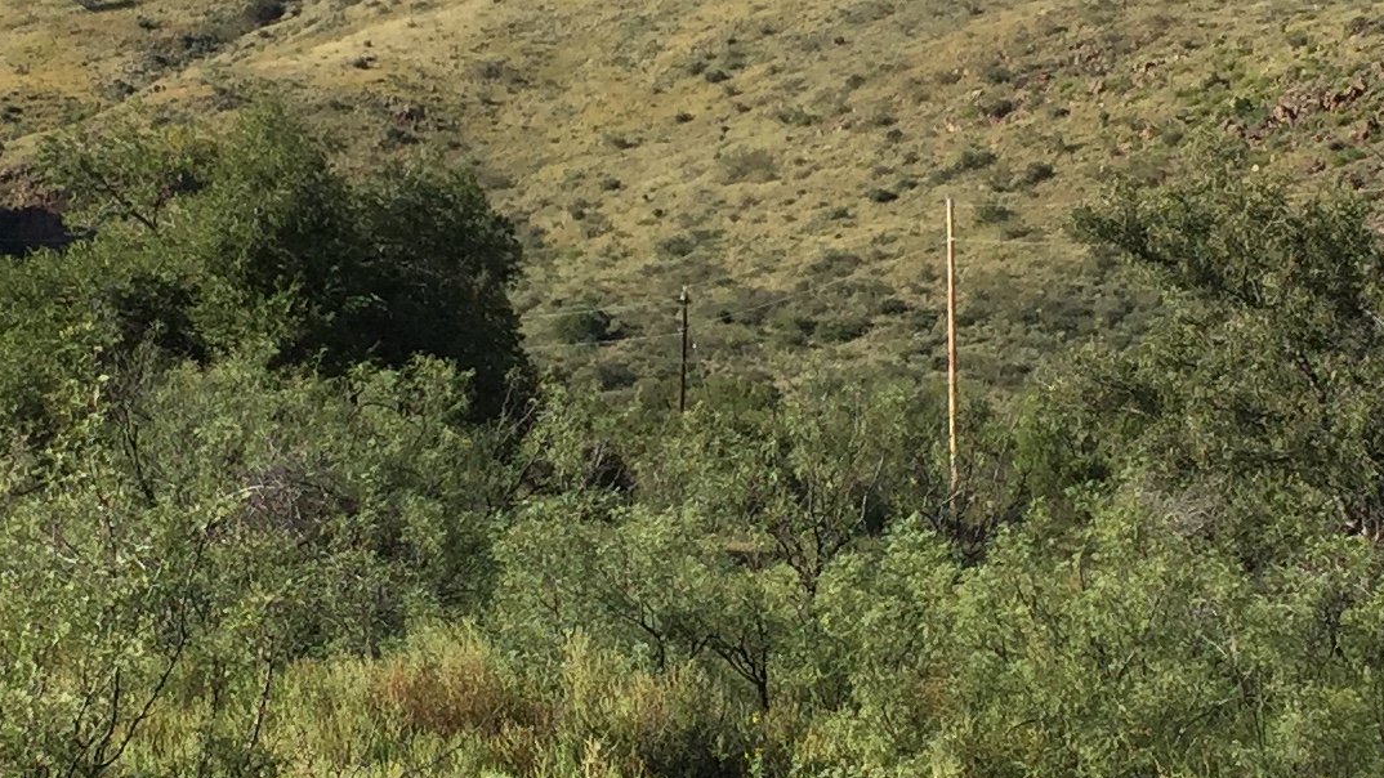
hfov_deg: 22.2
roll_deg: -2.3
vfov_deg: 12.6
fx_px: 3523
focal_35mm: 96
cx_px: 568
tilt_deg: +6.0
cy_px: 216
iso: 32
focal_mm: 4.15
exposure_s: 1/1647
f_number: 2.2
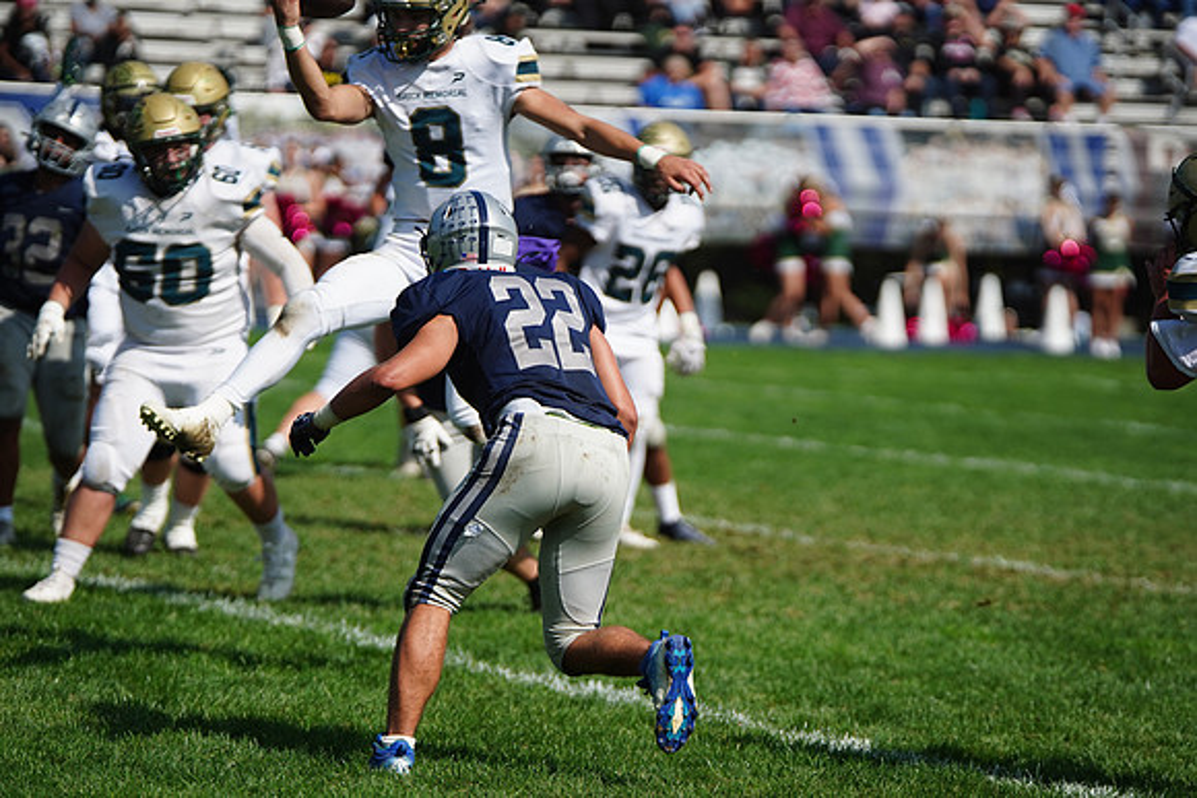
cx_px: 598
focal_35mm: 221
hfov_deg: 9.3
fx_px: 7350
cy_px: 399
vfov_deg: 6.2
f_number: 2.8
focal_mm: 221
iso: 400
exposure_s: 1/6400
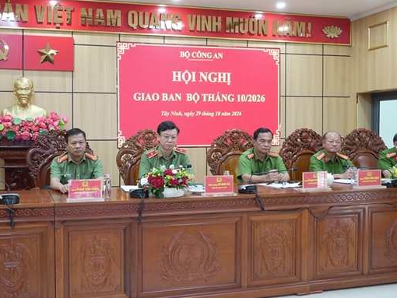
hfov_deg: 45.3
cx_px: 146
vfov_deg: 35.2
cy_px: 143
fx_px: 470
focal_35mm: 41
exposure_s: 1/30
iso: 2500
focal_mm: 29
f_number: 6.3
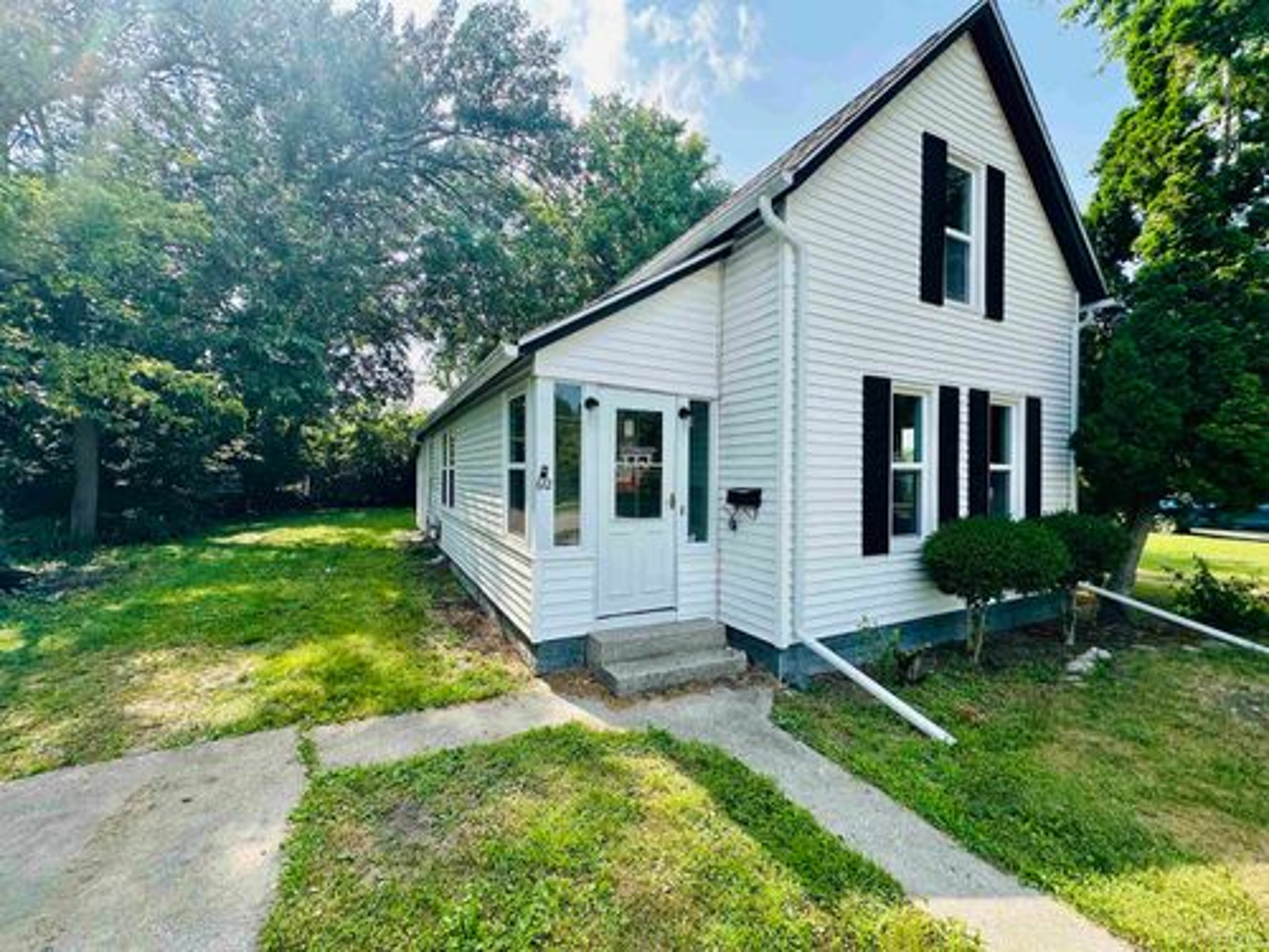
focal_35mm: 14
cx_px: 634
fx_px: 513
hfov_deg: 102.1
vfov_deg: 85.7
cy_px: 476
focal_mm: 2.22
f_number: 2.2
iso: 40
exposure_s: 1/651
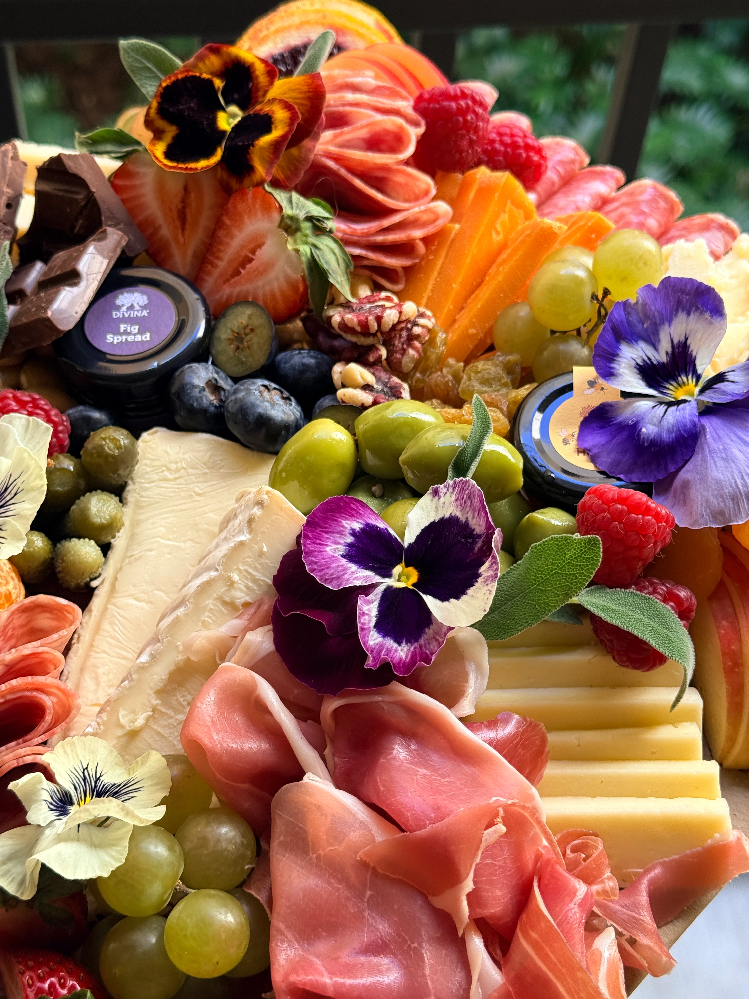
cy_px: 500
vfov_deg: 39.7
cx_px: 374
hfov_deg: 30.3
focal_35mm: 48
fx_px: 1385
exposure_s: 1/239
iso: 100
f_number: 1.78
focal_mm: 6.76
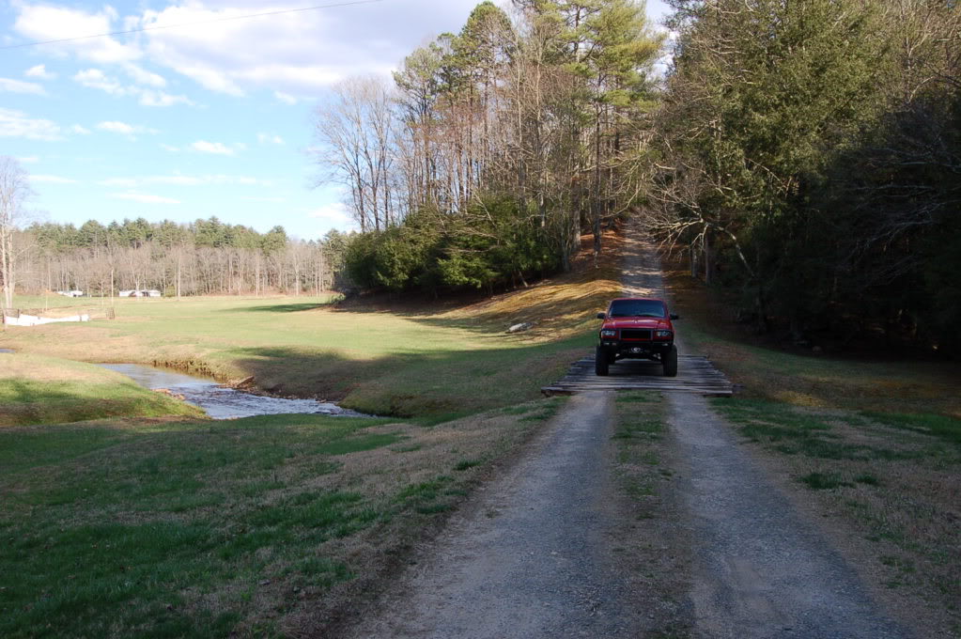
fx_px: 720
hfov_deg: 67.4
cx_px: 480
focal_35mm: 27
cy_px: 320
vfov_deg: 47.8
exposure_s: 1/200
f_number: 10
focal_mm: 18
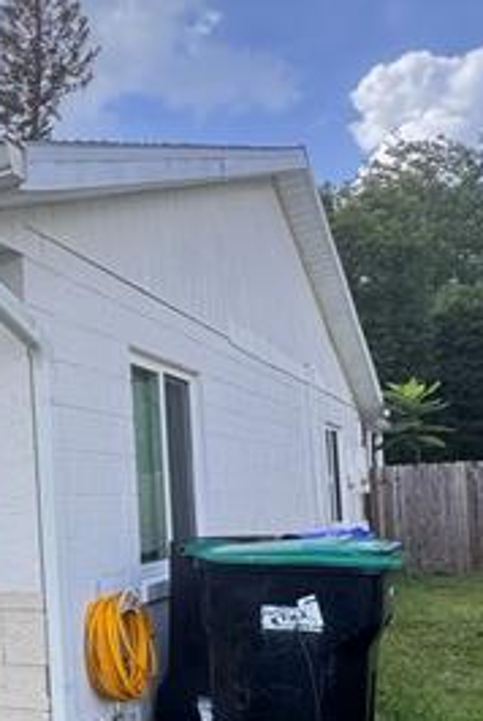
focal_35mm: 42
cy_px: 515
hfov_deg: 28.4
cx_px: -76
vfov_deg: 45.2
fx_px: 843
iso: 40
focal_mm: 2.22
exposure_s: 1/399
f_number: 2.2
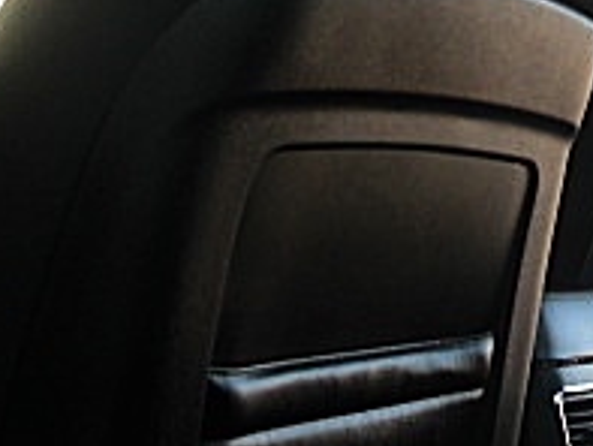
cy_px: -30
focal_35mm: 117
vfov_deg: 12.5
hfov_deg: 16.1
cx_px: 728
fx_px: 2006
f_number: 2.8
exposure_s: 1/80
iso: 50
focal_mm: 6.3
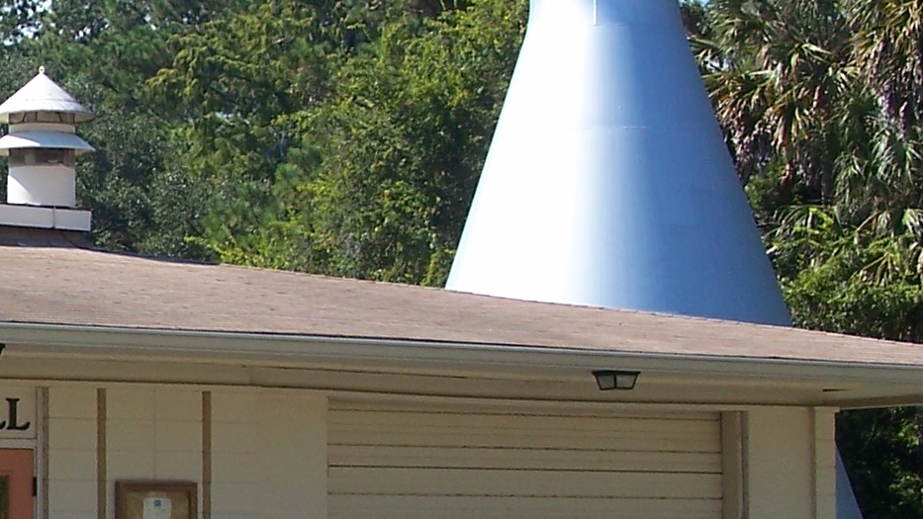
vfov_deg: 8.6
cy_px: 393
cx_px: -391
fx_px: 3451
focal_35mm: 141
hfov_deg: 14.4
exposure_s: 1/400
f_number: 4
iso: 64
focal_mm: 7.8
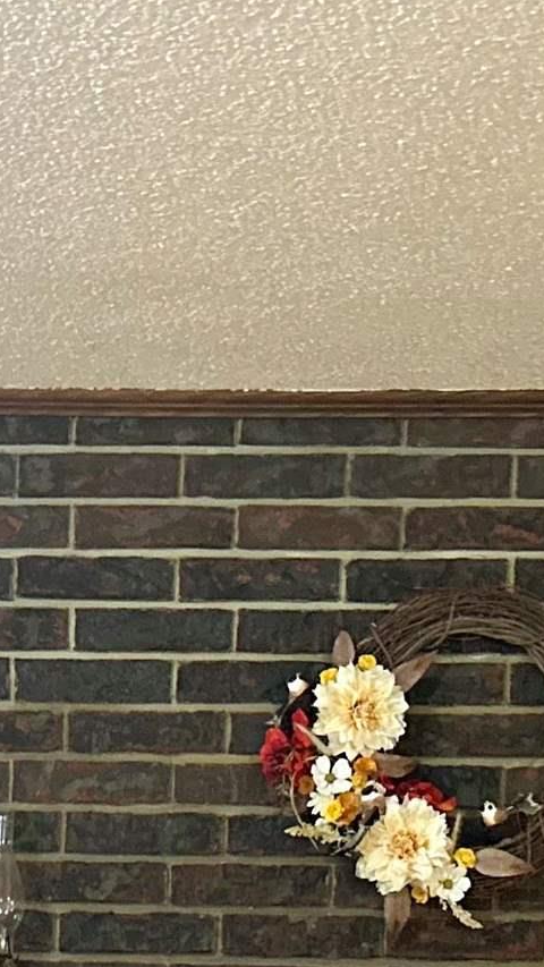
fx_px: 2615
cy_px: 1278
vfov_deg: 19.3
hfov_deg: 11.7
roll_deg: -2.6
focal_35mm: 102
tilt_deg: -2.3
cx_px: -60
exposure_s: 1/60
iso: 500
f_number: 1.5
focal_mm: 5.7
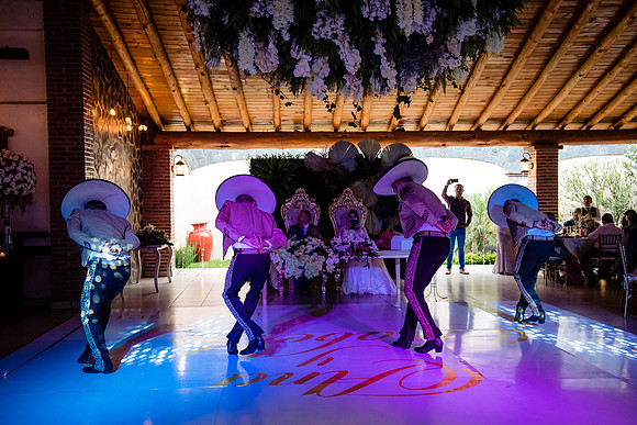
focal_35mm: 41
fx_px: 725
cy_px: 212
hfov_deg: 47.5
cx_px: 318
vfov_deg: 32.7
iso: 3200
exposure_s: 1/320
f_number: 5
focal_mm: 38
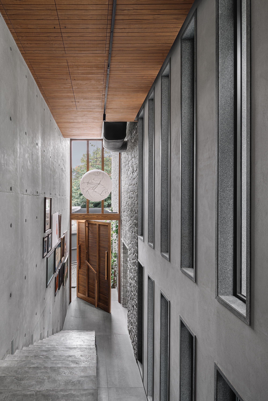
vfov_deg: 86.9
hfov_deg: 64.6
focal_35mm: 19
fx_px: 212
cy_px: 200
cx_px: 134
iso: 100
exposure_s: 1/8
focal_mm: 19
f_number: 10
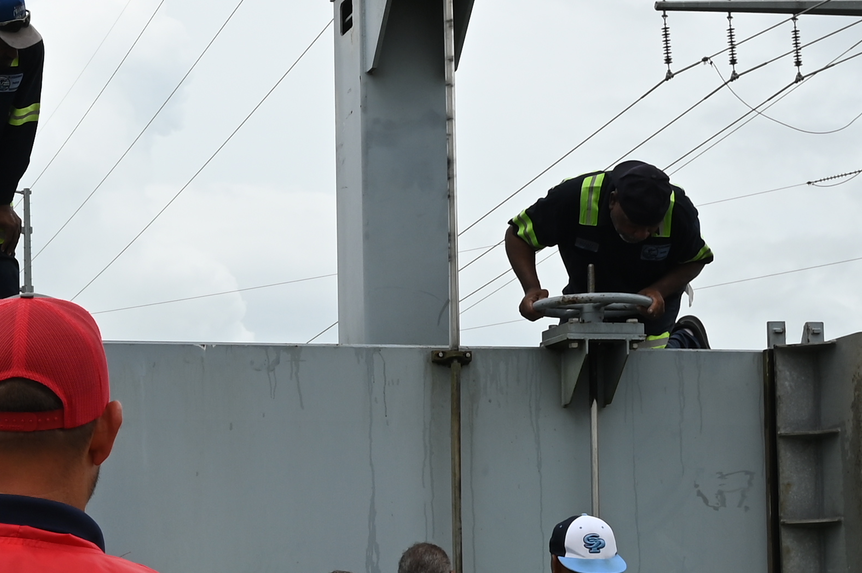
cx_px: -76
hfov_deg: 20.0
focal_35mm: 98
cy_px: 529
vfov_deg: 13.8
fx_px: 2343
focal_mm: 25.5
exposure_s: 1/160
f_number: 11
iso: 160
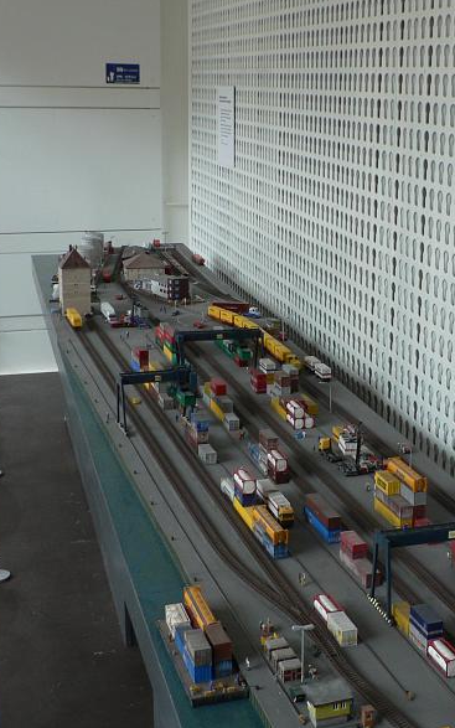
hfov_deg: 24.0
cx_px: 438
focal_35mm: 52
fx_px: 1031
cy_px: 368
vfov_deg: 38.9
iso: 80
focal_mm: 6
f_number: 2.8
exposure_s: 1/25
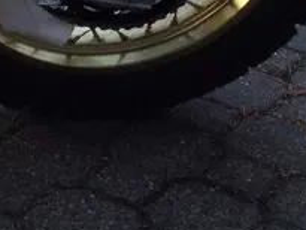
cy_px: -355
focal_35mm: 205
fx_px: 1813
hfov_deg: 9.1
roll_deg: +3.4
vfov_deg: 6.8
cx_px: -310
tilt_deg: -14.9
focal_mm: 4.28
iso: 50
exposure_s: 1/438
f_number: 2.4
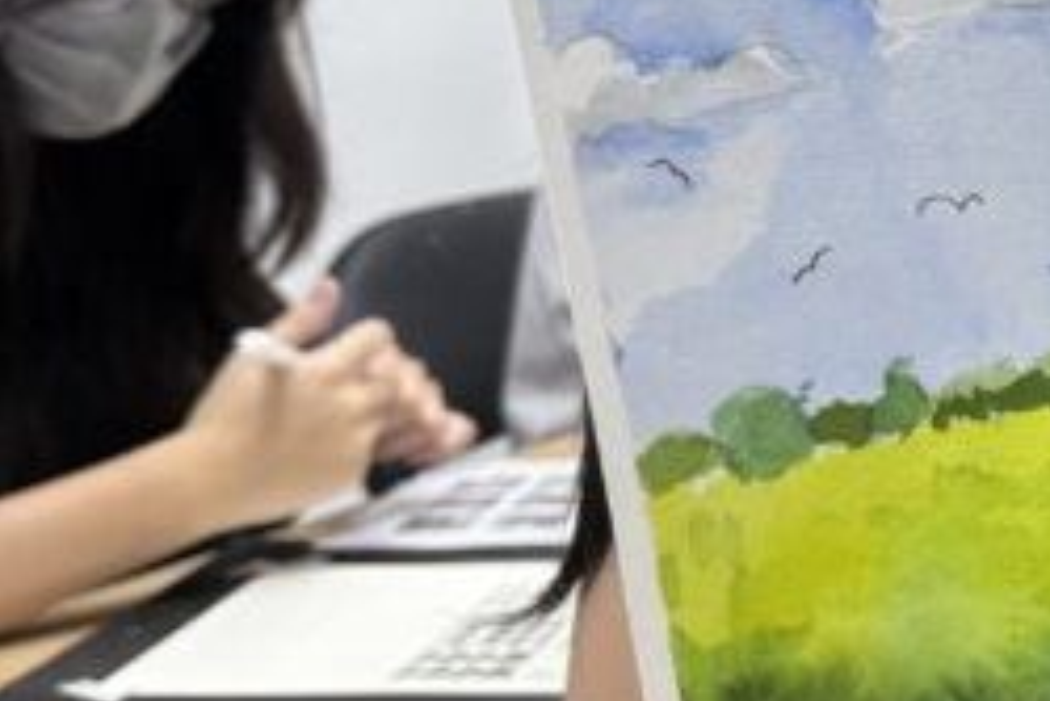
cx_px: 1571
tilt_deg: -9.1
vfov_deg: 12.7
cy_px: 201
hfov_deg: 17.1
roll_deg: +0.5
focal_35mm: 108
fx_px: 3152
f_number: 1.6
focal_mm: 5.96
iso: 40
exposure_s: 1/100
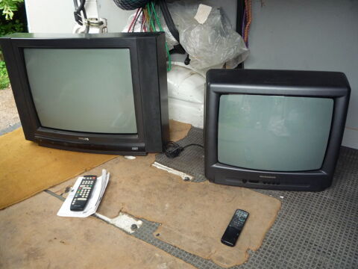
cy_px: 134
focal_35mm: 30
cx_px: 179
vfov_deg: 46.8
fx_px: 310
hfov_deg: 60.0
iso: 250
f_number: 3.3
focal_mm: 5.2
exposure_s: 1/30
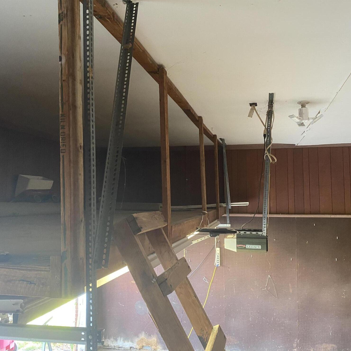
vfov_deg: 52.5
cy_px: 177
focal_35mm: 31
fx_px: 356
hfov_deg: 52.5
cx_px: 188
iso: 400
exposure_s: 1/40
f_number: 1.8
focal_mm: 4.25
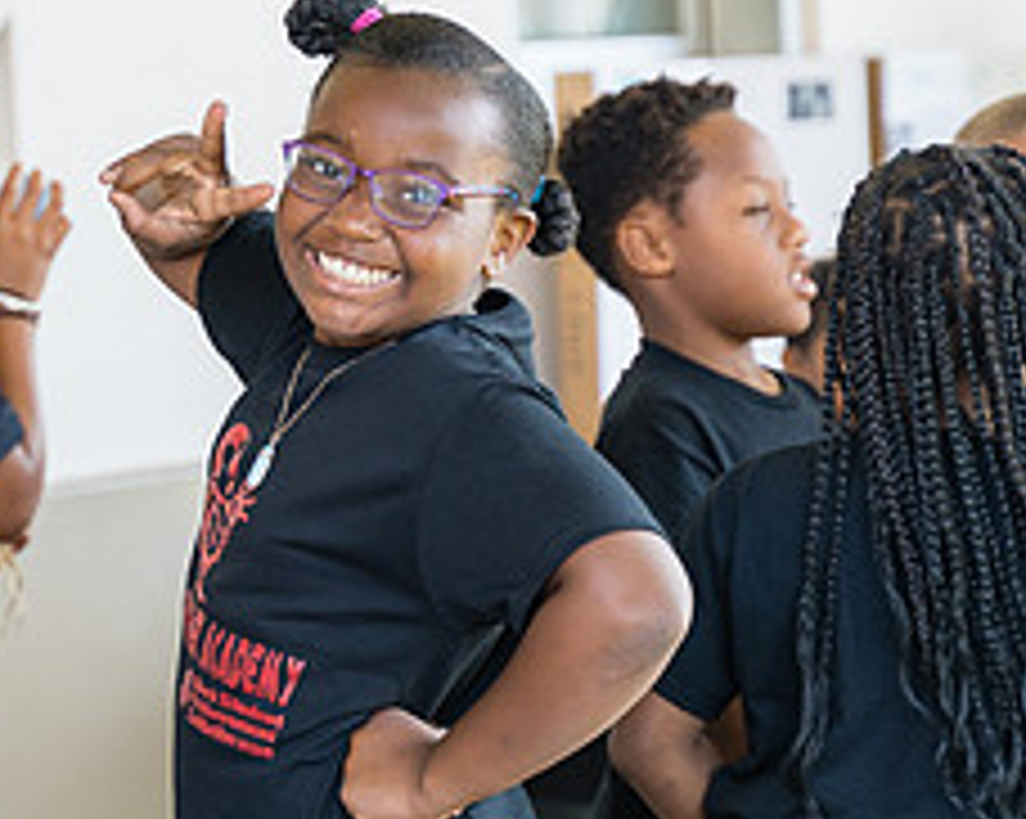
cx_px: 122
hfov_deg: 12.9
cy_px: 430
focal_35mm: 148
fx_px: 4490
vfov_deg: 10.4
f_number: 2.8
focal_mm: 62
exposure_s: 1/160
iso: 200
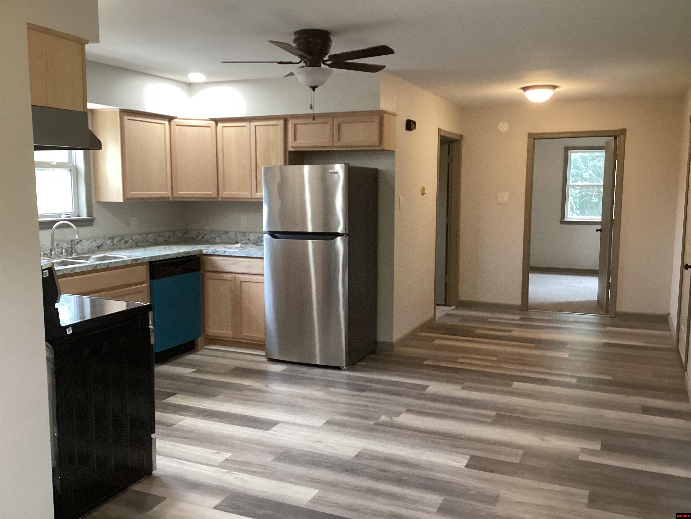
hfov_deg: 58.4
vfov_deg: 45.4
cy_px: 260
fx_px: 619
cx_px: 346
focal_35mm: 31
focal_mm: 3.3
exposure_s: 1/60
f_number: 2.4
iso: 250
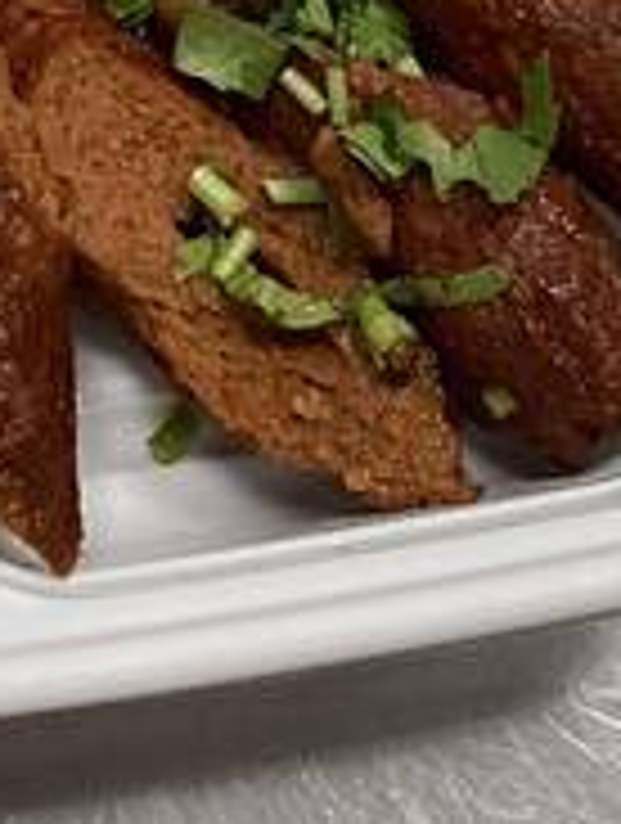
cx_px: -14
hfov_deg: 11.9
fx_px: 2956
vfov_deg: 13.6
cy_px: -813
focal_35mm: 124
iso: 80
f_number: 2.4
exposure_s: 1/60
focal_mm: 3.3
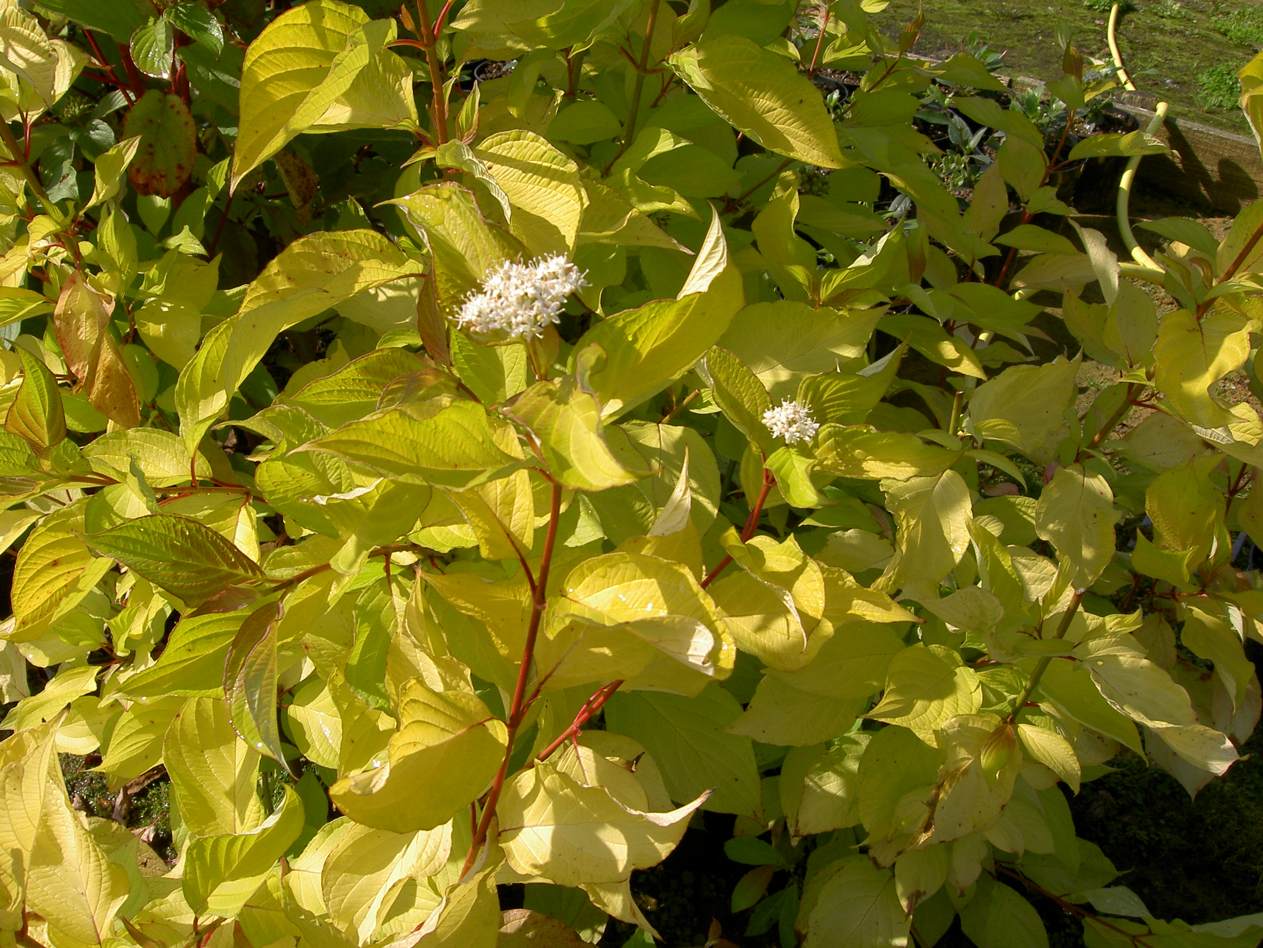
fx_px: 1386
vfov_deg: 37.7
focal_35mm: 38
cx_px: 632
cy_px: 474
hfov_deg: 49.0
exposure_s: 1/400
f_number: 4.9
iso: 50
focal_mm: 6.3
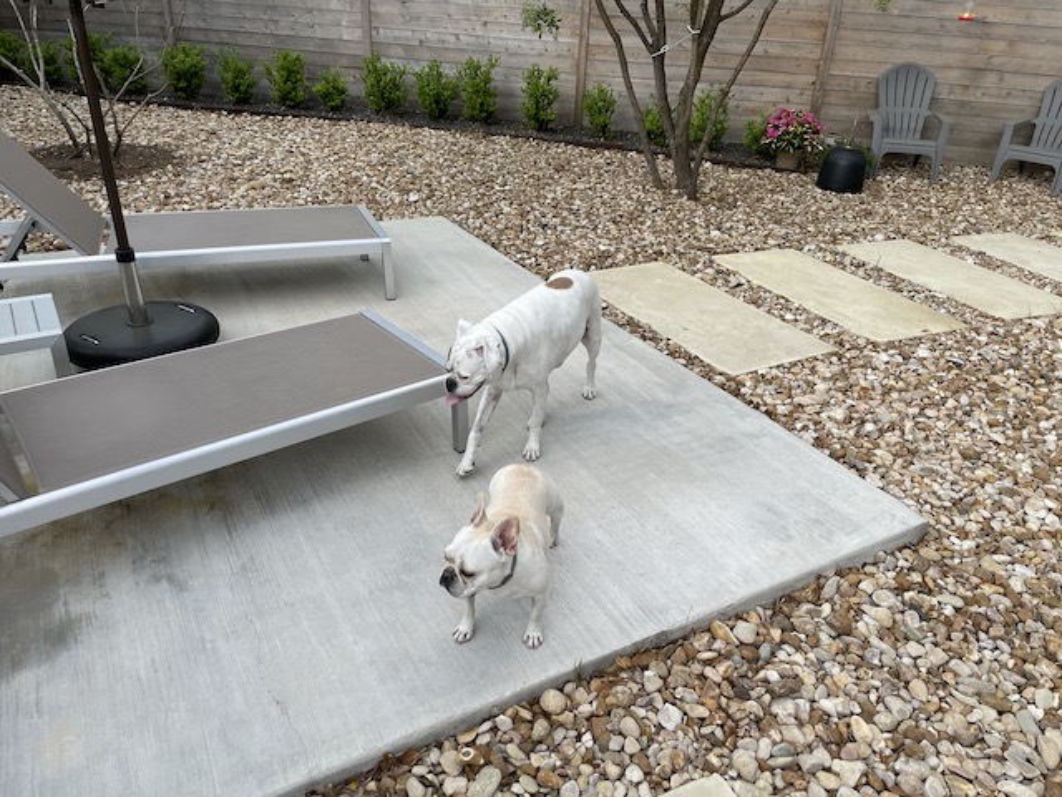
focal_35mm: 26
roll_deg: -2.6
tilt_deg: -27.8
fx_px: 798
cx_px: 531
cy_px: 398
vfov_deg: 53.1
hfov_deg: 67.3
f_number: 1.6
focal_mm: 4.2
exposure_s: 1/2132
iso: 32
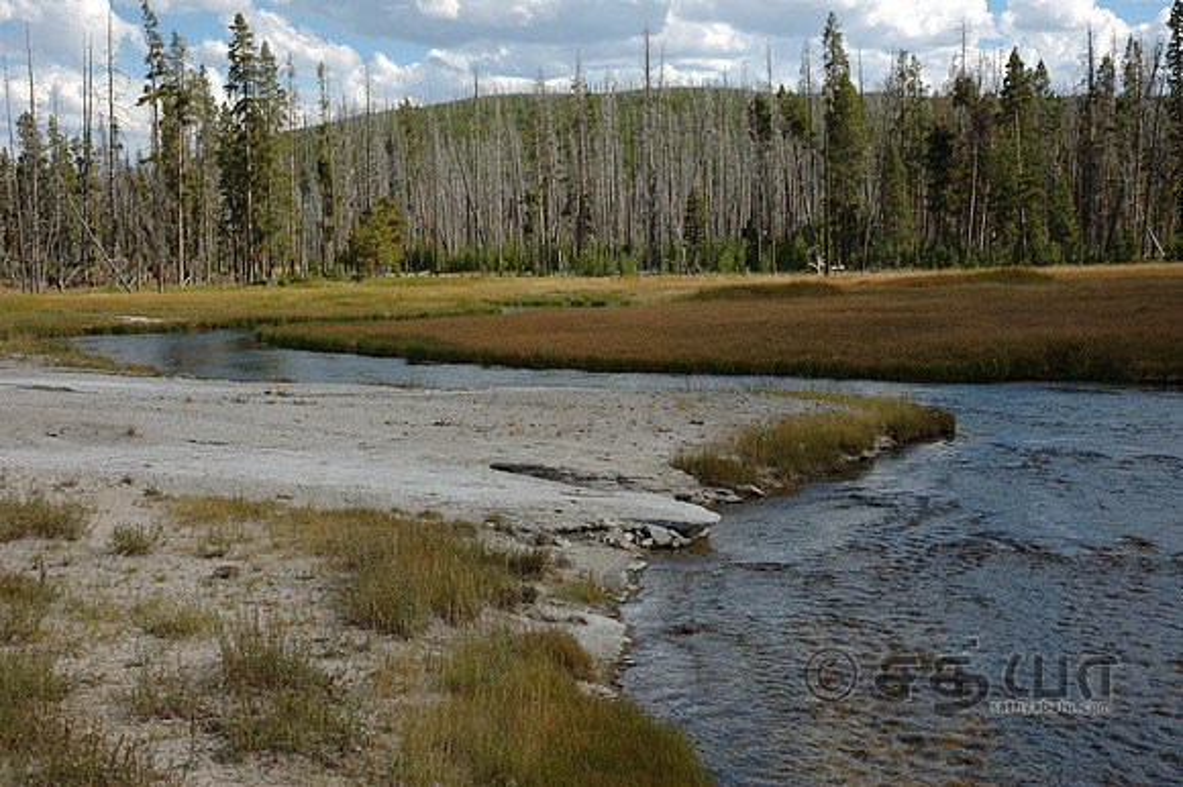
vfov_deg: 25.7
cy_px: 394
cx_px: 592
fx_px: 1724
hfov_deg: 37.9
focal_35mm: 52
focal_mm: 35
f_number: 9
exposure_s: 1/320
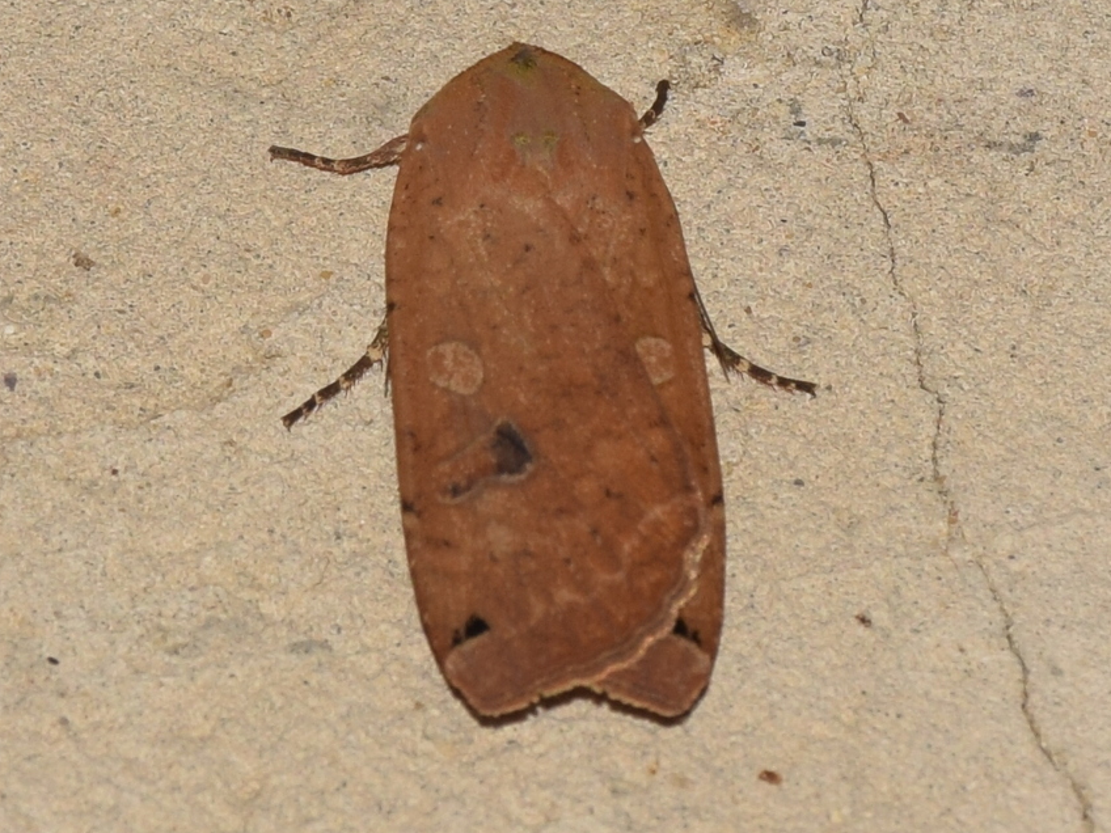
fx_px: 7318
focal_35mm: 228
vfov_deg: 6.5
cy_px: 416
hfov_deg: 8.7
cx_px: 529
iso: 100
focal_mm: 140
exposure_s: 1/160
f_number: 13
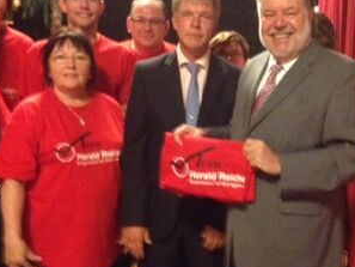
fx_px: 677
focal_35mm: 66
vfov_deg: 22.3
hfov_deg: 29.0
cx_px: 261
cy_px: 134
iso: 800
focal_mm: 4.28
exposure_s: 1/17
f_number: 2.4
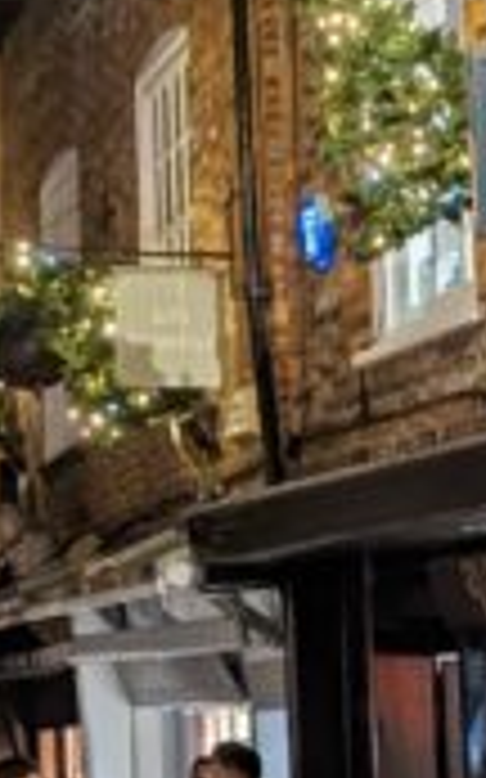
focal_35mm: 151
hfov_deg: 8.6
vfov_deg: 13.7
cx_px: -119
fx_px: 3203
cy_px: 0
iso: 449
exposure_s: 1/50
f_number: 1.68
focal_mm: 6.9
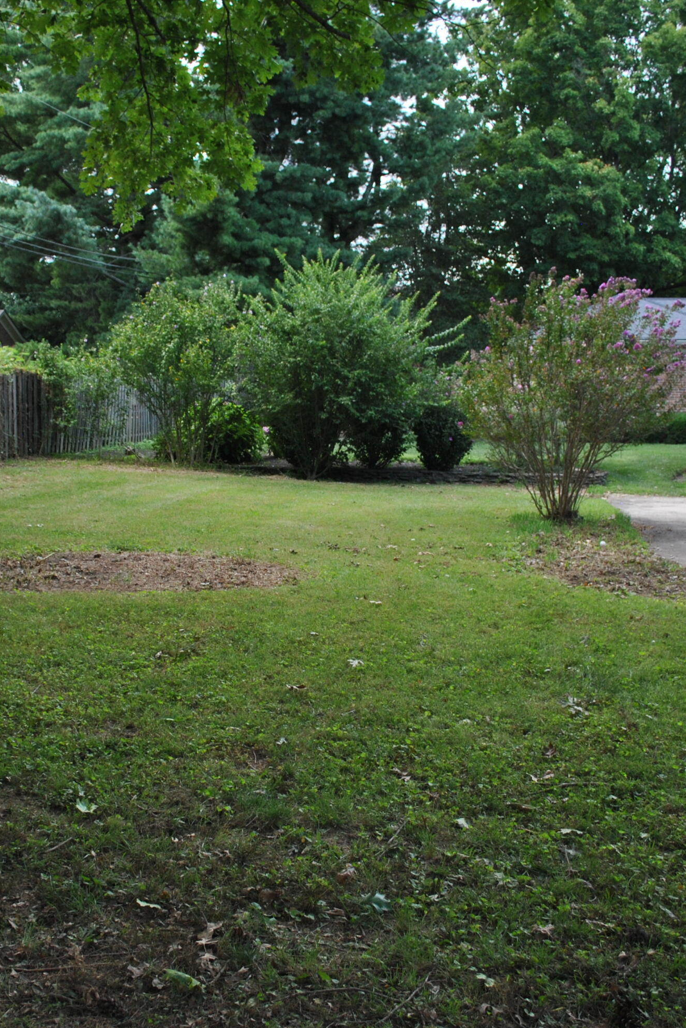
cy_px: 517
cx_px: 229
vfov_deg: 47.4
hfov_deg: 32.4
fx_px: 1172
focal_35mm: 41
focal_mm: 18
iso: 200
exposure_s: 1/80
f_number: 4.5
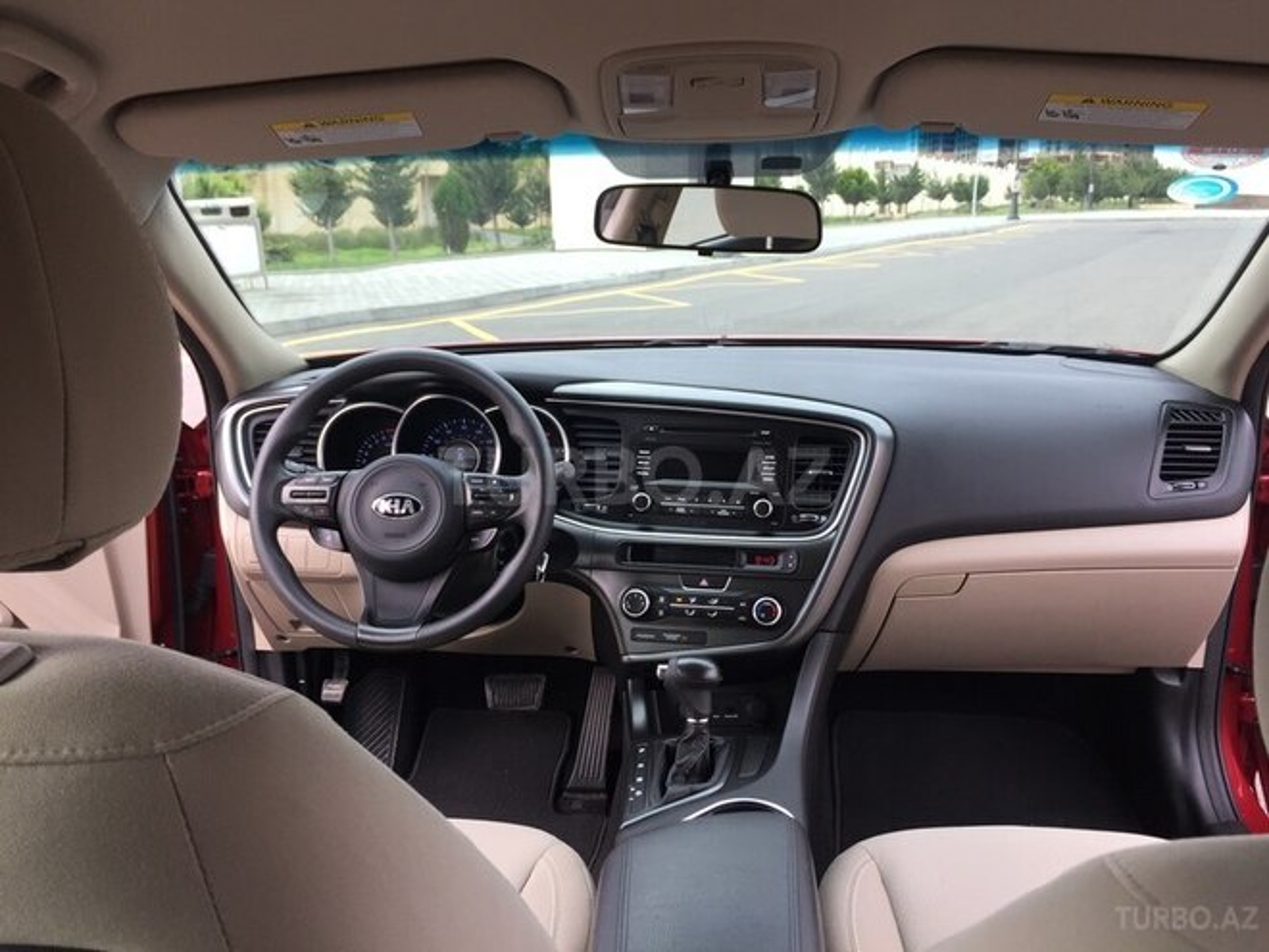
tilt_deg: -13.4
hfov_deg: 61.7
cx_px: 634
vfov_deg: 48.2
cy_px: 476
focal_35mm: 29
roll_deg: +1.4
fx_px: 1063
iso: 32
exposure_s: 1/100
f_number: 2.2
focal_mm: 4.15
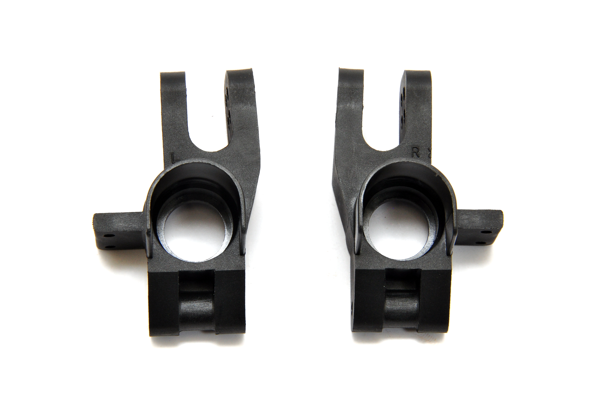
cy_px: 202
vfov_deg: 9.1
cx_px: 305
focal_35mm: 151
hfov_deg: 13.6
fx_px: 2568
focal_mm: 98
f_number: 22
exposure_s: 1/60
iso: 400
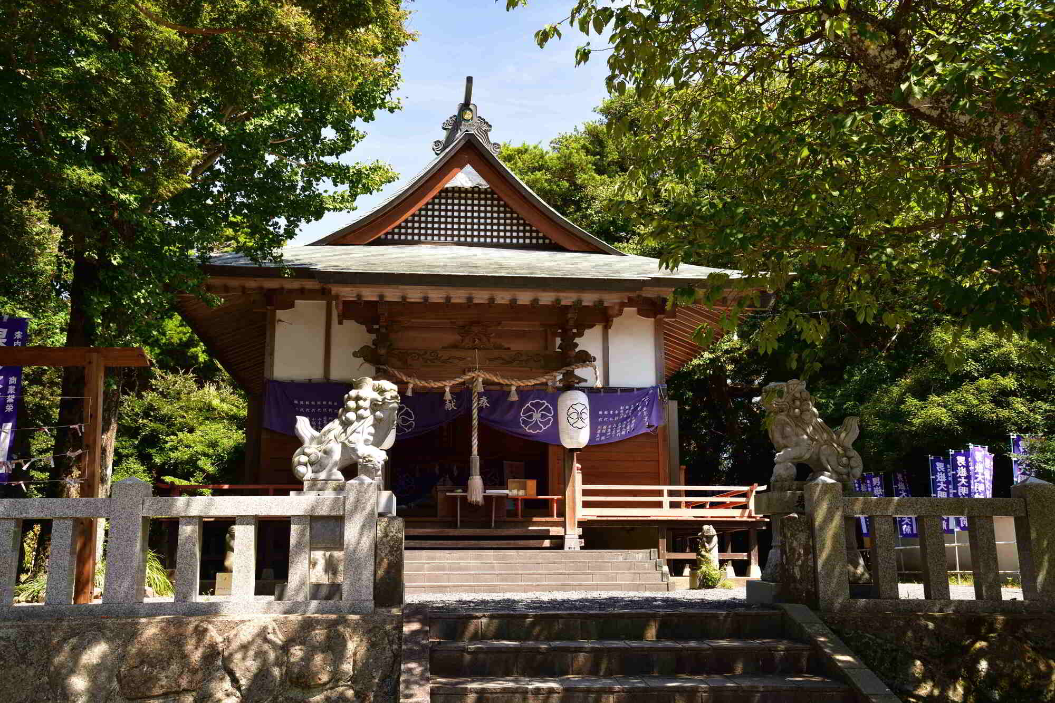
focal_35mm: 38
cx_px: 528
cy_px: 352
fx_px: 1113
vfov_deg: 35.0
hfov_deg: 50.7
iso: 900
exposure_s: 1/80
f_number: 11
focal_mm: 38
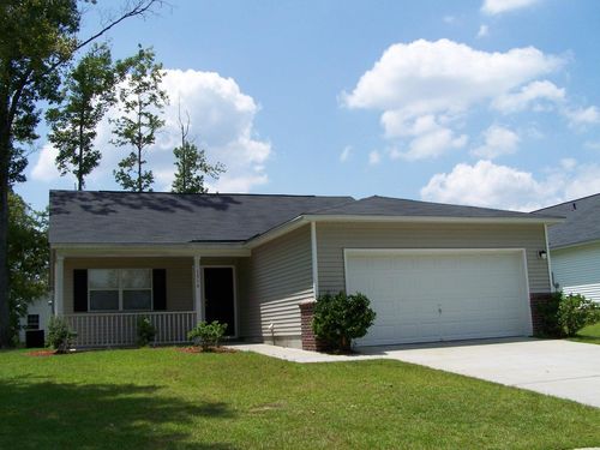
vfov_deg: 37.7
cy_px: 225
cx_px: 300
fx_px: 659
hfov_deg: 49.0
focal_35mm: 38
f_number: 4
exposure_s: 1/800
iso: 80
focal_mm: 6.3
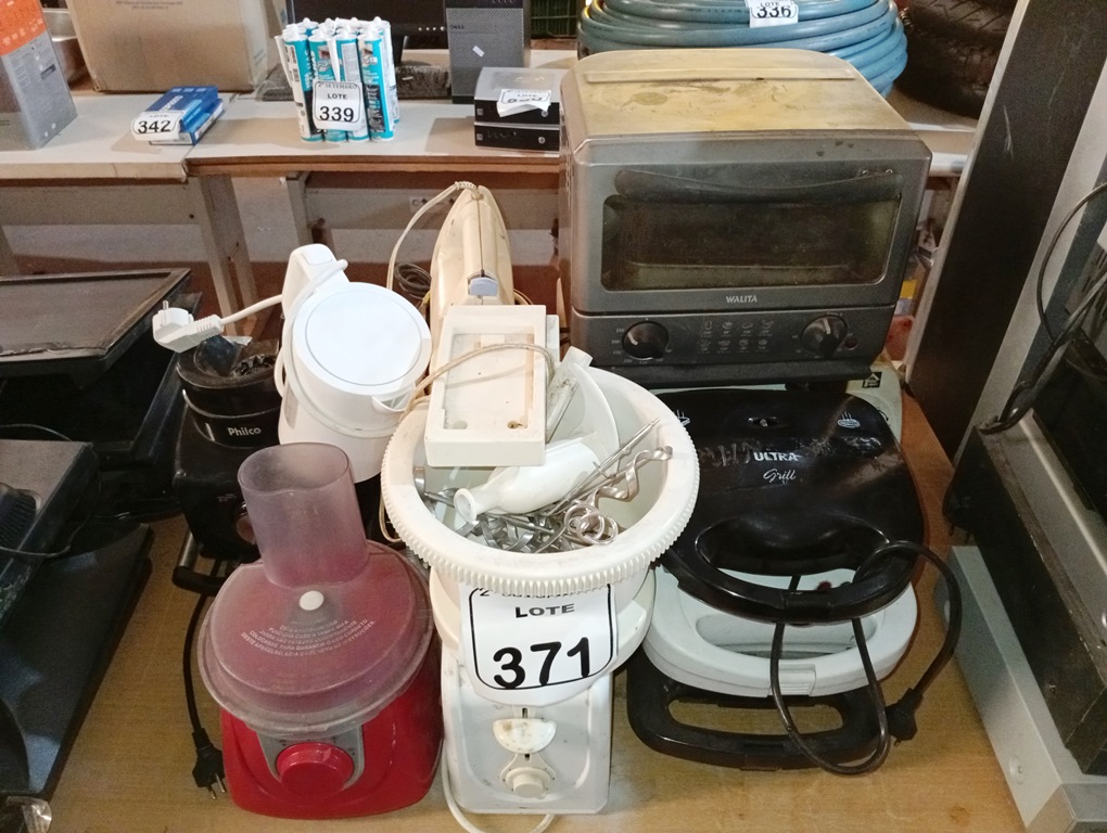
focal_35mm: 27
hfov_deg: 65.2
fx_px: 865
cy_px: 416
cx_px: 554
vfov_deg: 51.5
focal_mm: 3.98
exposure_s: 1/20
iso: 1282
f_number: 1.8
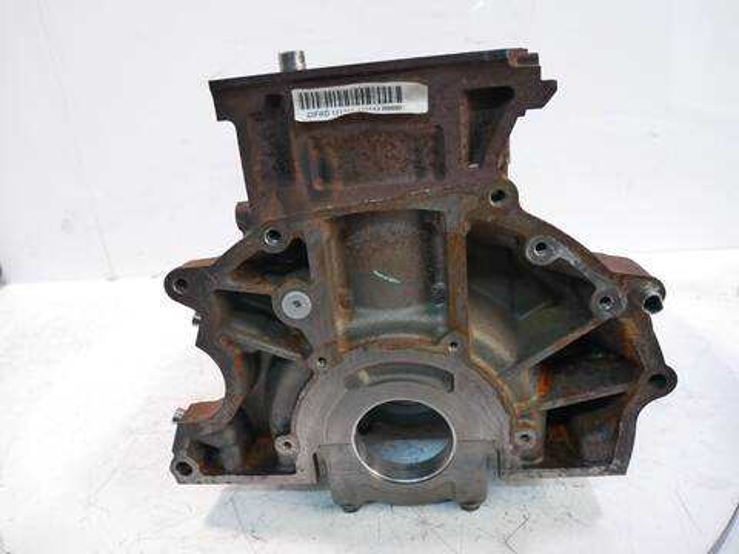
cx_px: 370
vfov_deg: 56.8
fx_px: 512
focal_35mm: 24
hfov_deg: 71.6
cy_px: 277
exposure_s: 1/60
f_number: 3.5
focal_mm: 12
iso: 1250
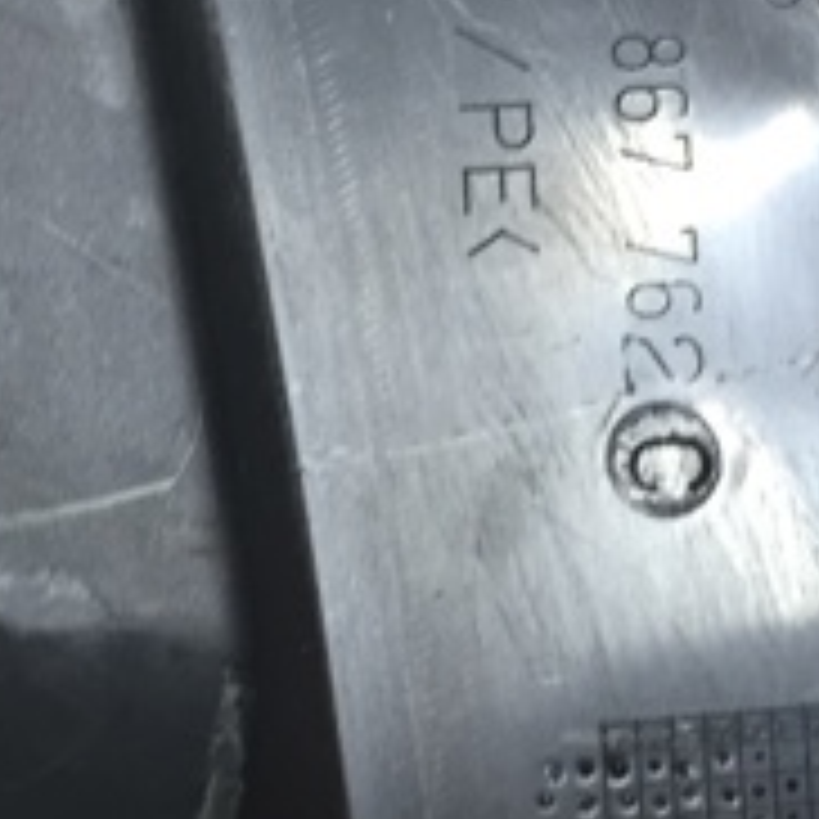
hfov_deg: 19.3
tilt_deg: -56.8
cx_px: 436
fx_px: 2409
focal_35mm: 90
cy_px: 472
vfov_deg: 19.3
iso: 80
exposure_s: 1/33
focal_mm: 4.15
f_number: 2.2
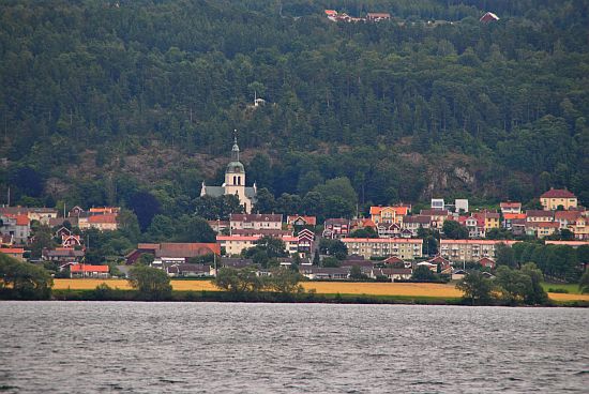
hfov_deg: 6.9
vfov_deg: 4.6
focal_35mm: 300
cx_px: 294
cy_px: 197
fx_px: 4913
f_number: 6.3
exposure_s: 1/500
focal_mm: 200
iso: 320
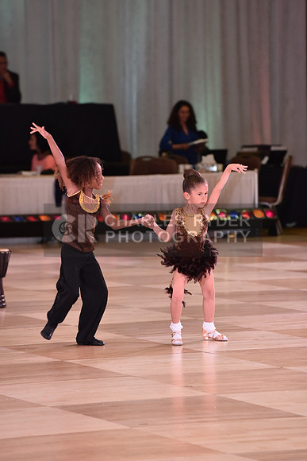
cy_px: 230
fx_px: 2557
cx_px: 154
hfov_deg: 6.9
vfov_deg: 10.3
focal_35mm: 200
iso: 1600
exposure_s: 1/250
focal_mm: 200
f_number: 5
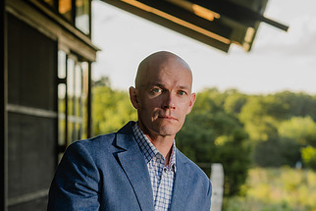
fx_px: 1344
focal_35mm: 153
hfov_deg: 13.4
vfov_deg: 9.0
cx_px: 160
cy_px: 177
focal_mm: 85
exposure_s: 1/200
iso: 200
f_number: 5
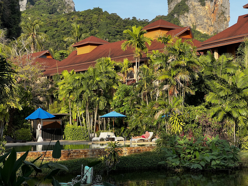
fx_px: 552
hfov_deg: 25.3
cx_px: 124
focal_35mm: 77
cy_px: 93
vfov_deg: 19.1
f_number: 2.8
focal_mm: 9
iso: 32
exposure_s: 1/214
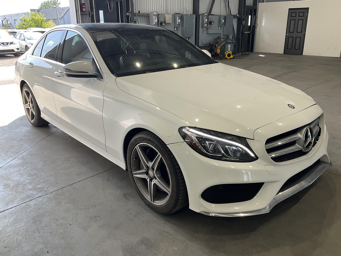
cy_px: 128
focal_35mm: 29
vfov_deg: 48.2
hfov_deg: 61.7
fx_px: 286
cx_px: 170
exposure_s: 1/122
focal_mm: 3
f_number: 1.8
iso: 20
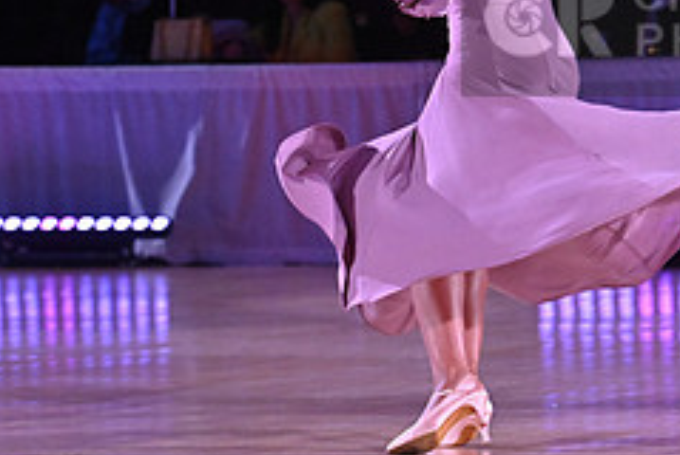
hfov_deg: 5.0
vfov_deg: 3.3
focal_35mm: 412
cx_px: 771
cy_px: 21
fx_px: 7792
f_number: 5.6
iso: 5000
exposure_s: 1/400
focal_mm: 170
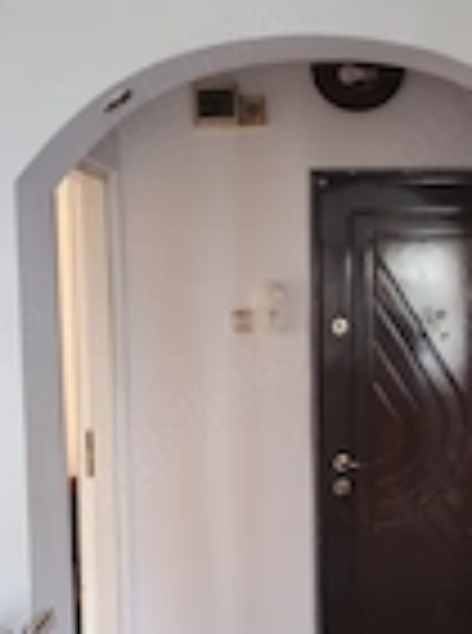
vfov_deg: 26.0
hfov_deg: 19.6
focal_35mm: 74
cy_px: 481
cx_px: 373
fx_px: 1352
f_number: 1.8
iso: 1106
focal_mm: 4.75
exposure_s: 1/25
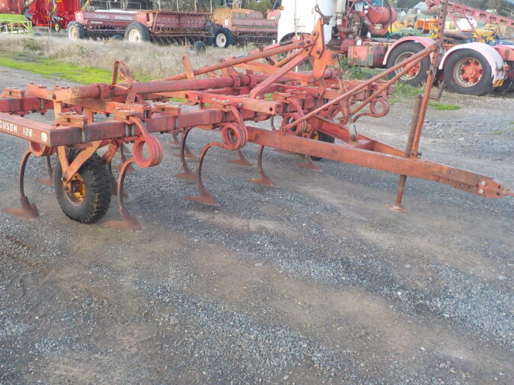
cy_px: 182
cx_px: 231
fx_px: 534
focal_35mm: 36
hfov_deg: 51.3
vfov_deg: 39.6
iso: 125
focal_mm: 4.1
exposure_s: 1/40
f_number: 3.3
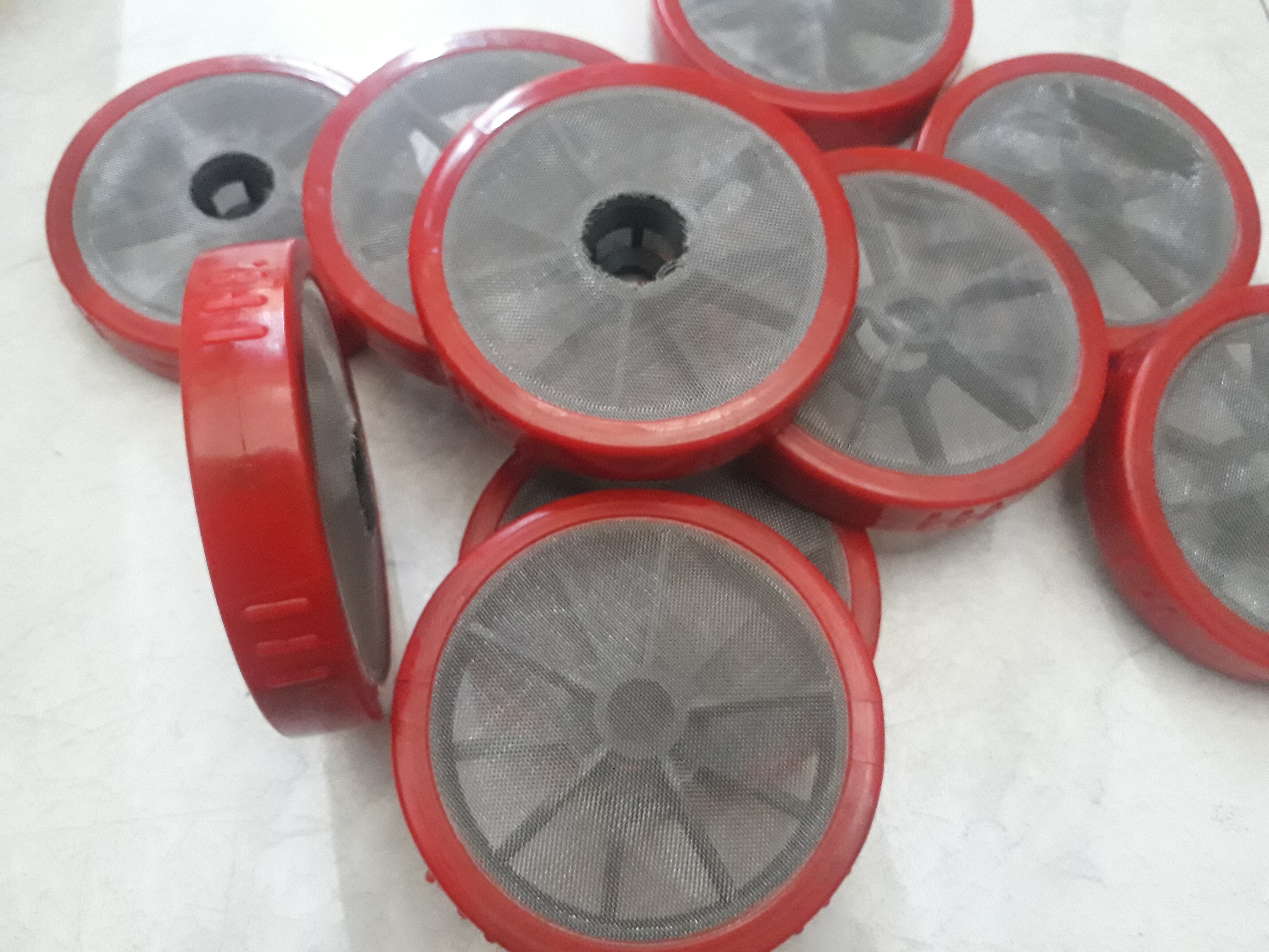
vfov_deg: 51.4
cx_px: 634
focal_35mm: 27
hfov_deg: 65.3
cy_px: 476
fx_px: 990
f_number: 1.9
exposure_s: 1/17
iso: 640
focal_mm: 3.6
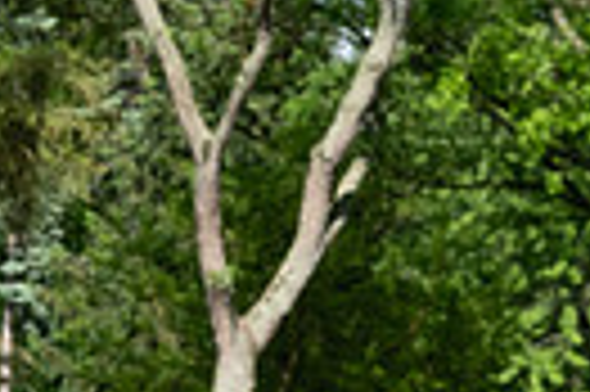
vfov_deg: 4.1
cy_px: 710
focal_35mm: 333
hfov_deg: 6.0
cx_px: -626
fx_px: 5451
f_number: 9
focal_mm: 50
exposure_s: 1/200
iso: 250
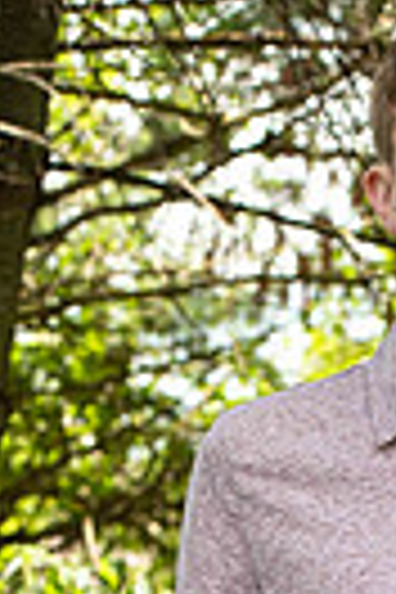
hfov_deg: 5.3
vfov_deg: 8.0
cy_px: 634
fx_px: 4224
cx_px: 513
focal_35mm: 256
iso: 400
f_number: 6.3
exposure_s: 1/200
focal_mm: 75
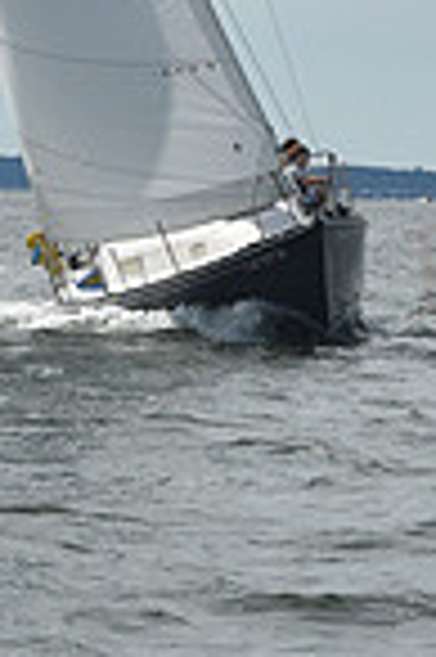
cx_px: 178
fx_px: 5062
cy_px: 32
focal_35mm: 278
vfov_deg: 7.4
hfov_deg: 4.9
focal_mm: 70
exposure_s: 1/1000
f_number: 13
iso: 320
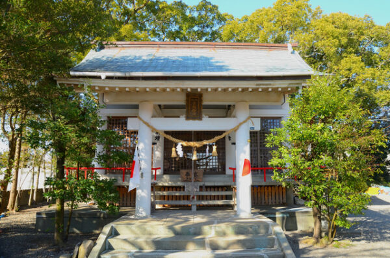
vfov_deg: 27.9
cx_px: 195
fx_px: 519
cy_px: 129
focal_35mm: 48
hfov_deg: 41.2
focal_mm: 32
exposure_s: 1/200
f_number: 10
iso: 500
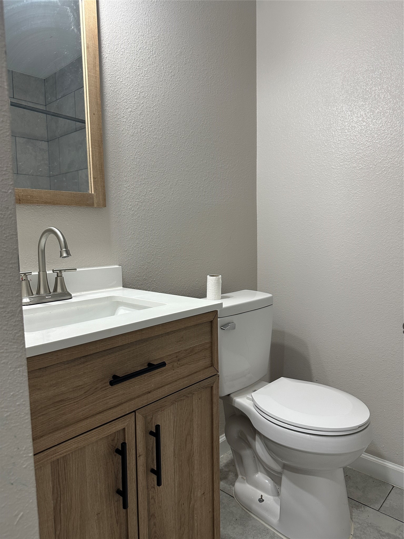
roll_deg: +1.0
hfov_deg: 56.8
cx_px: 202
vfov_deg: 71.6
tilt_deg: -5.2
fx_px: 373
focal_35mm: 24
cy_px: 270
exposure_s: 1/120
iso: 160
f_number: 1.78
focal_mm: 6.86
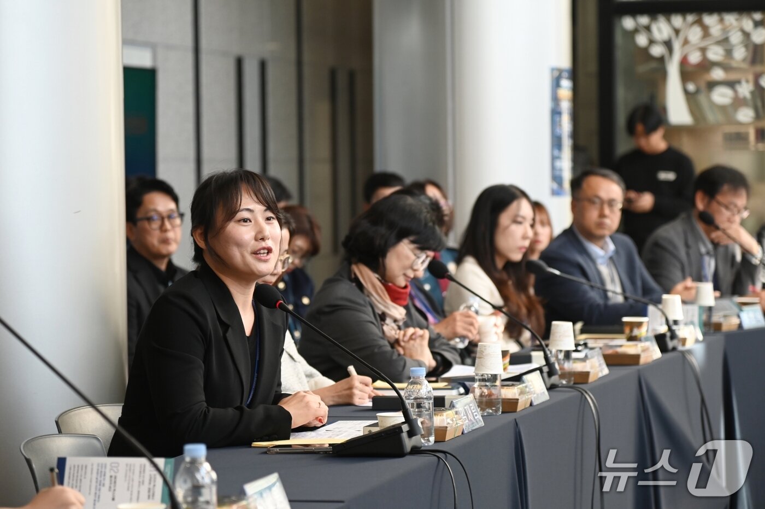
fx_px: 2548
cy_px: 254
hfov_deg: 17.1
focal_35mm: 120
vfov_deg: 11.4
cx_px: 382
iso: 1250
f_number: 4.5
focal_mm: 120
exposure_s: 1/200
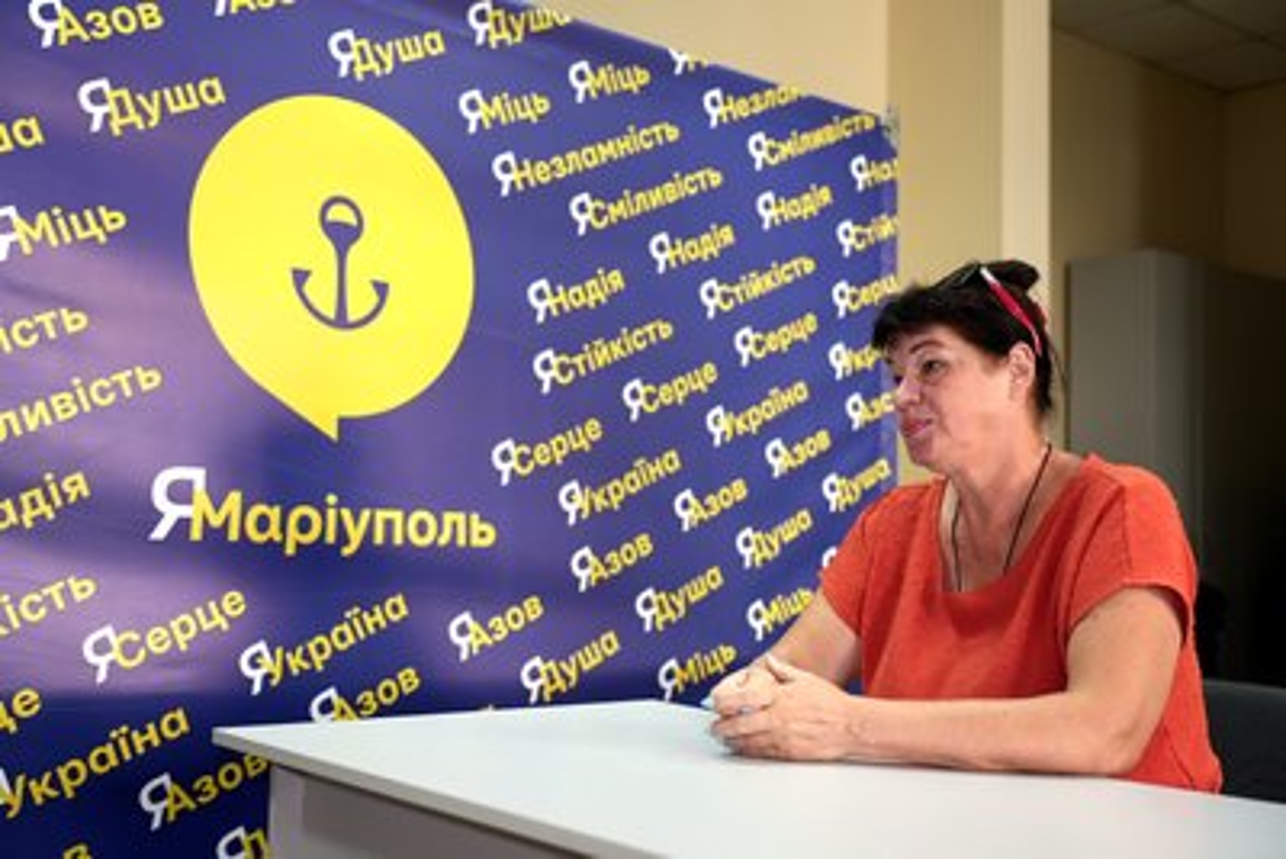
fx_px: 1429
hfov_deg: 48.4
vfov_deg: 33.4
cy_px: 430
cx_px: 643
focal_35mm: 40
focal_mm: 40
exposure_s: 1/50
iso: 500
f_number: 2.8
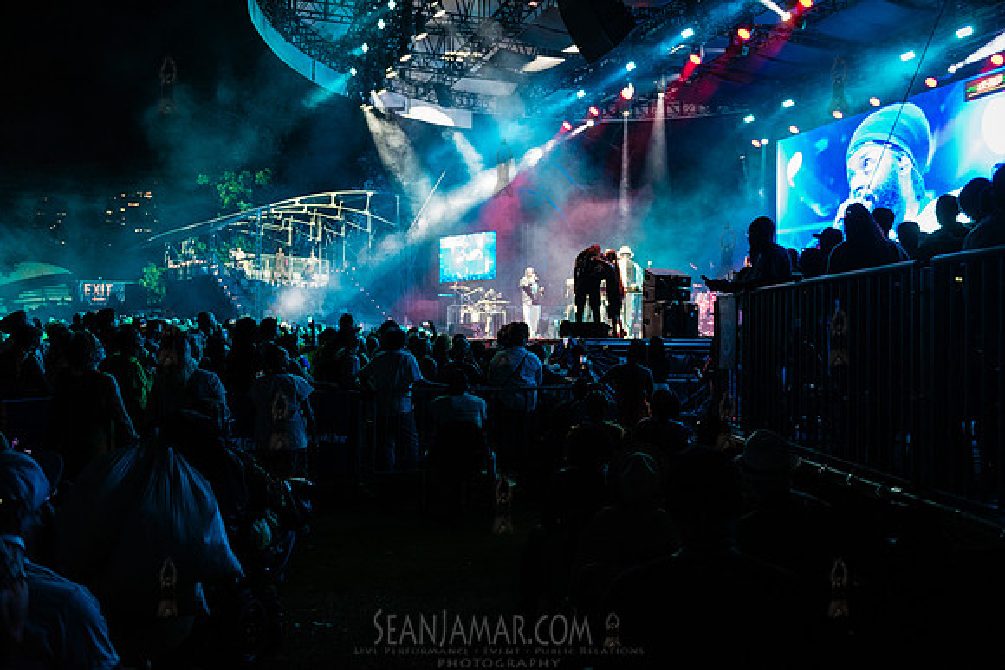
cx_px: 502
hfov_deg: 59.7
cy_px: 335
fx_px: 876
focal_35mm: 31
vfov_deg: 41.9
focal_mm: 31
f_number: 2.8
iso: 3200
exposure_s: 1/250
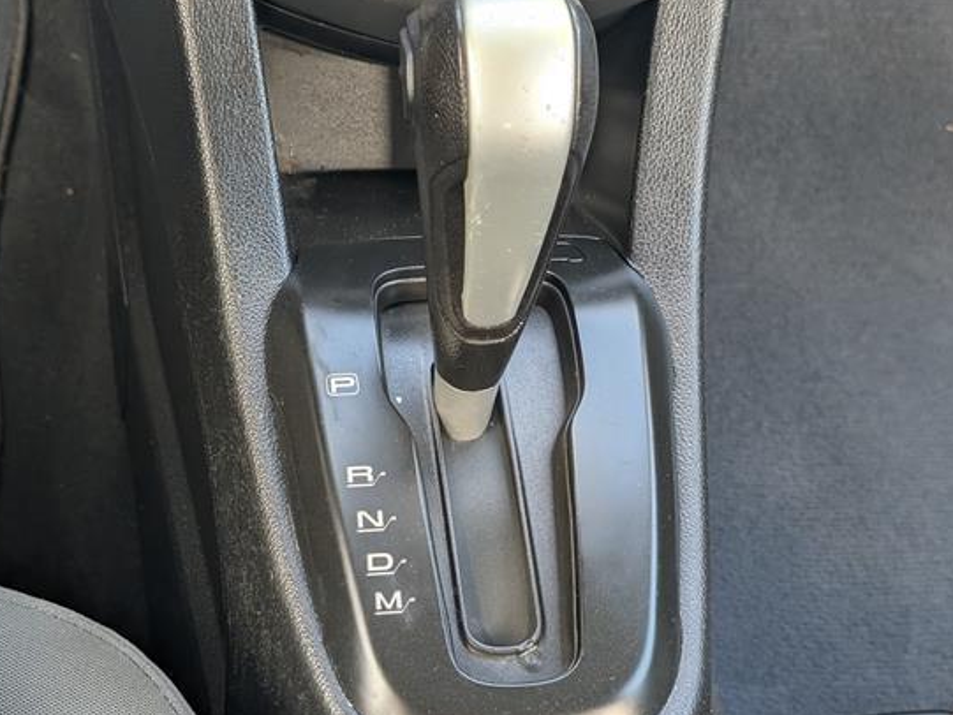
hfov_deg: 33.2
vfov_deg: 25.2
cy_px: 358
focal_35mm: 58
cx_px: 454
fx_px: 1597
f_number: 1.68
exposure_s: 1/161
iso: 189
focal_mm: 6.9
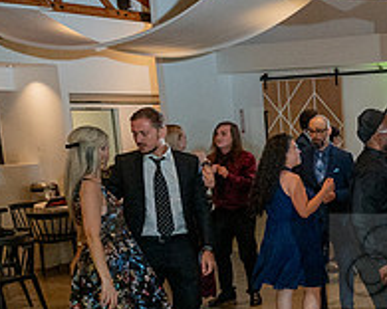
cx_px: 502
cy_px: 260
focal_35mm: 67
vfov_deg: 22.4
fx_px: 767
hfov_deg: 24.7
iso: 3200
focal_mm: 24
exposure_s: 1/200
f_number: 4
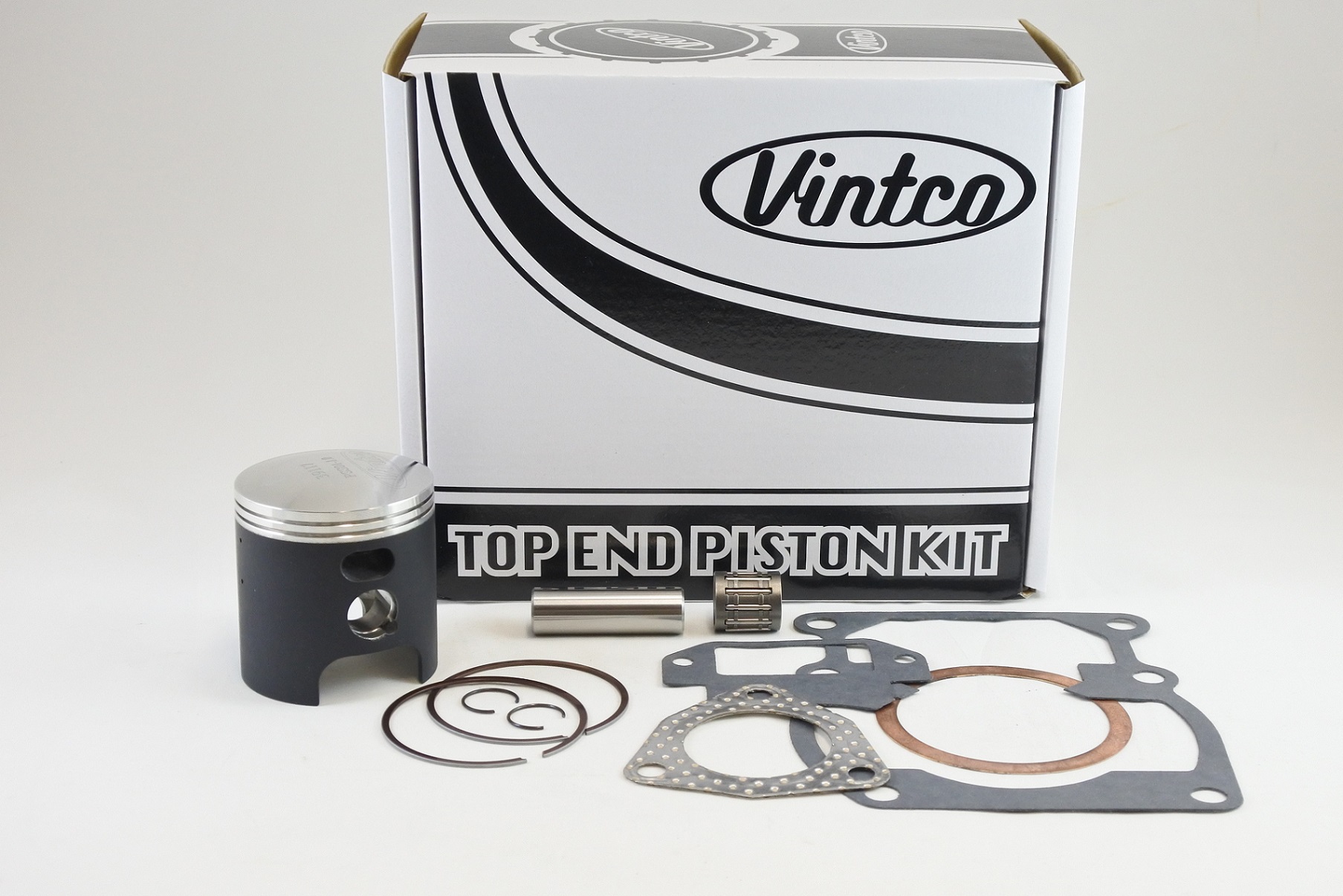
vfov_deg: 28.7
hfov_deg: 41.9
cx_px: 672
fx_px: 1754
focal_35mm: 47
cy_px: 448
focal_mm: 17.6
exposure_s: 1/125
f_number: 4.5
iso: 560
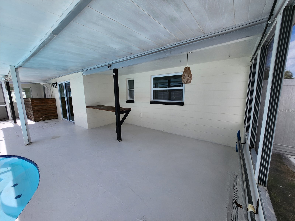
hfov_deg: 106.2
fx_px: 111
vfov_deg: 89.9
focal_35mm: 13
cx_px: 148
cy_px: 110
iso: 32
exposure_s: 1/634
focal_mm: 1.74
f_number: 2.2
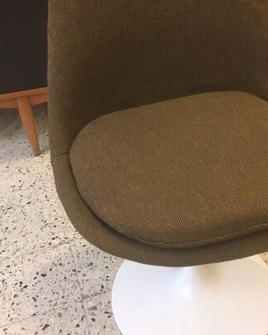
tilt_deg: -33.6
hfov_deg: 33.9
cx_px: 173
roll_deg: +2.2
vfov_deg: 42.0
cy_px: 149
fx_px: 437
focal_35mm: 44
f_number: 2.2
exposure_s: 1/33
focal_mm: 4.15
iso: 200
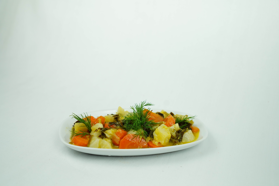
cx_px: 140
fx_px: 271
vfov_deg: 37.9
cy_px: 93
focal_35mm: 35
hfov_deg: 54.4
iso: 1250
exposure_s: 1/640
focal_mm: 35
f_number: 4
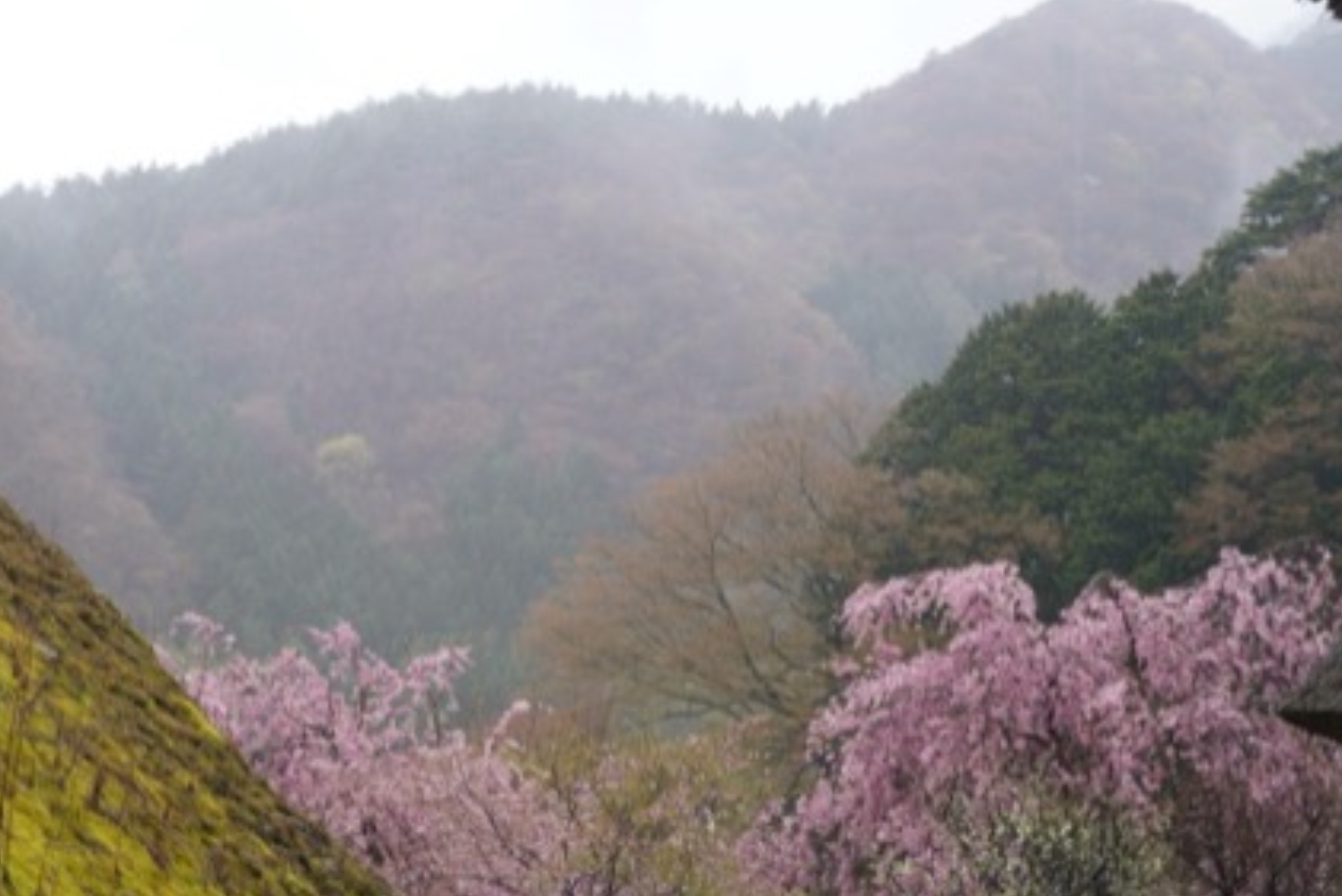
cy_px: 622
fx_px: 3058
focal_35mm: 82
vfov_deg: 16.6
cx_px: 421
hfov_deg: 24.6
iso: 100
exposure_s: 1/10
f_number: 9
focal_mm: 54
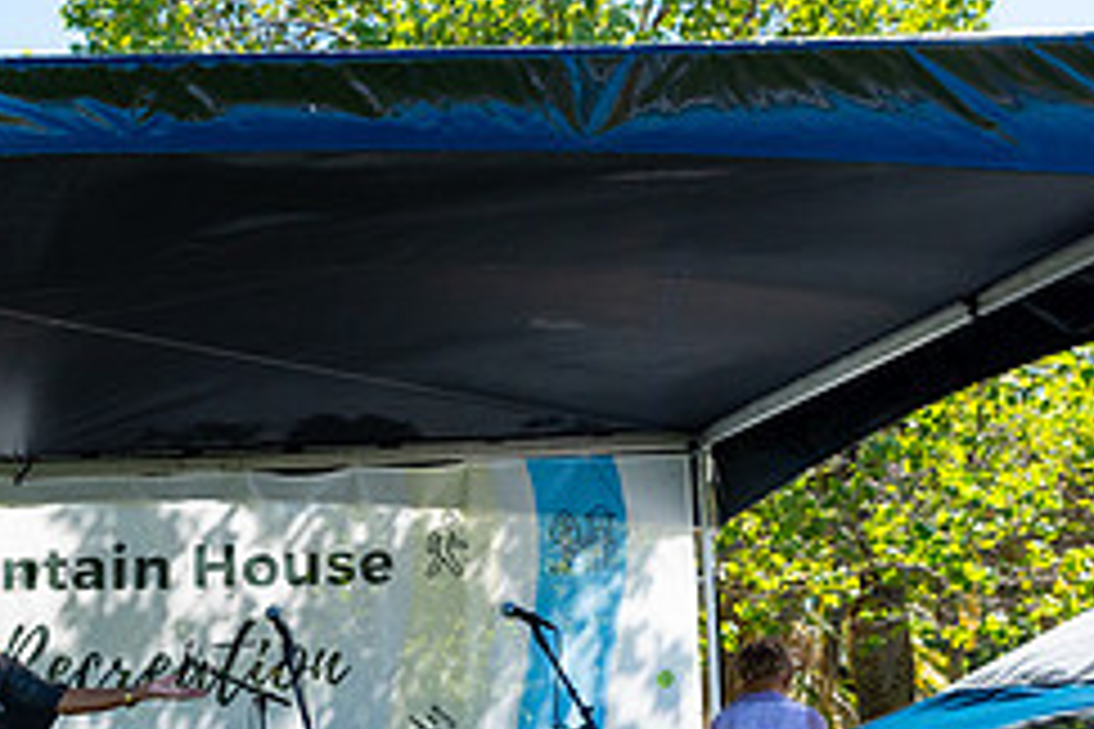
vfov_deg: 17.2
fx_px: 2370
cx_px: -127
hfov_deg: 24.2
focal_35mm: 78
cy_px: 660
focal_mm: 31
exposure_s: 1/1000
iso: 320
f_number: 5.6
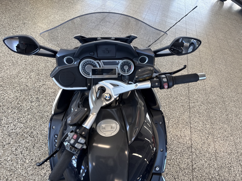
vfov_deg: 56.8
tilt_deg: -42.6
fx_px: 168
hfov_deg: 71.6
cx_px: 121
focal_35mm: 24
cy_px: 90
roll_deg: -17.6
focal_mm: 6.76
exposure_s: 1/100
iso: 64
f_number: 1.78
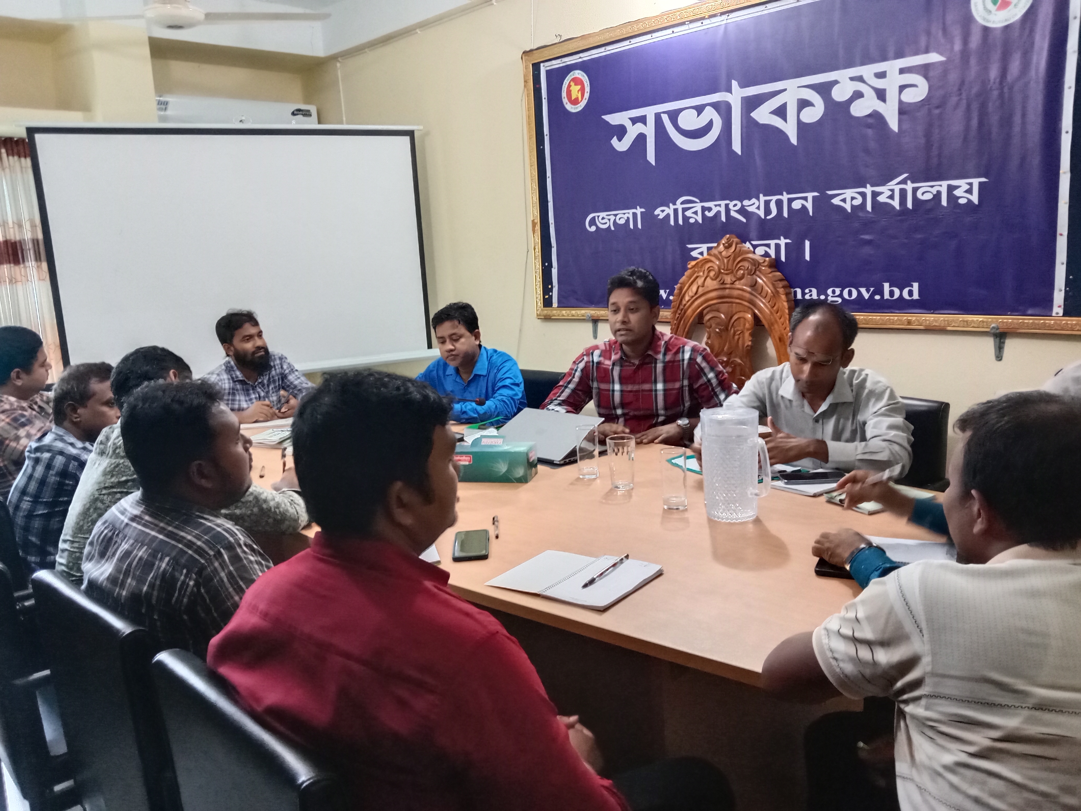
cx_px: 540
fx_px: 843
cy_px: 406
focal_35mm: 27
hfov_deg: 65.3
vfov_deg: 51.4
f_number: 2.2
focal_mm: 3.65
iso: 1119
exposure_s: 1/16.7
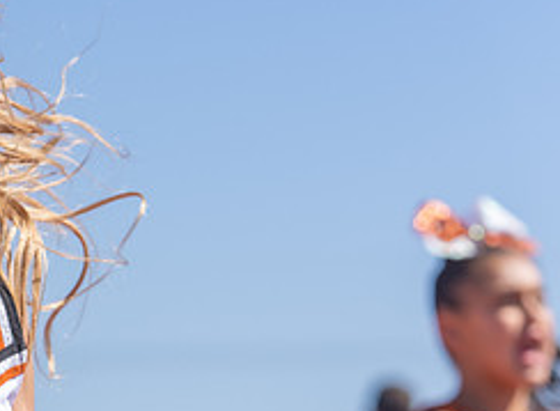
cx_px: -151
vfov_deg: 5.6
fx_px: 4173
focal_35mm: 260
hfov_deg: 7.6
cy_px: 278
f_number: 4
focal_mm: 97
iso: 100
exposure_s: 1/1000
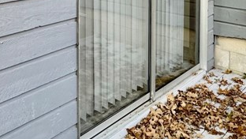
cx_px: 132
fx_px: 326
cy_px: -44
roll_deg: -0.4
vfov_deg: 21.6
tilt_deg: -4.6
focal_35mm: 50
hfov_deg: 41.3
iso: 125
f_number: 2.2
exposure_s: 1/99
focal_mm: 2.22
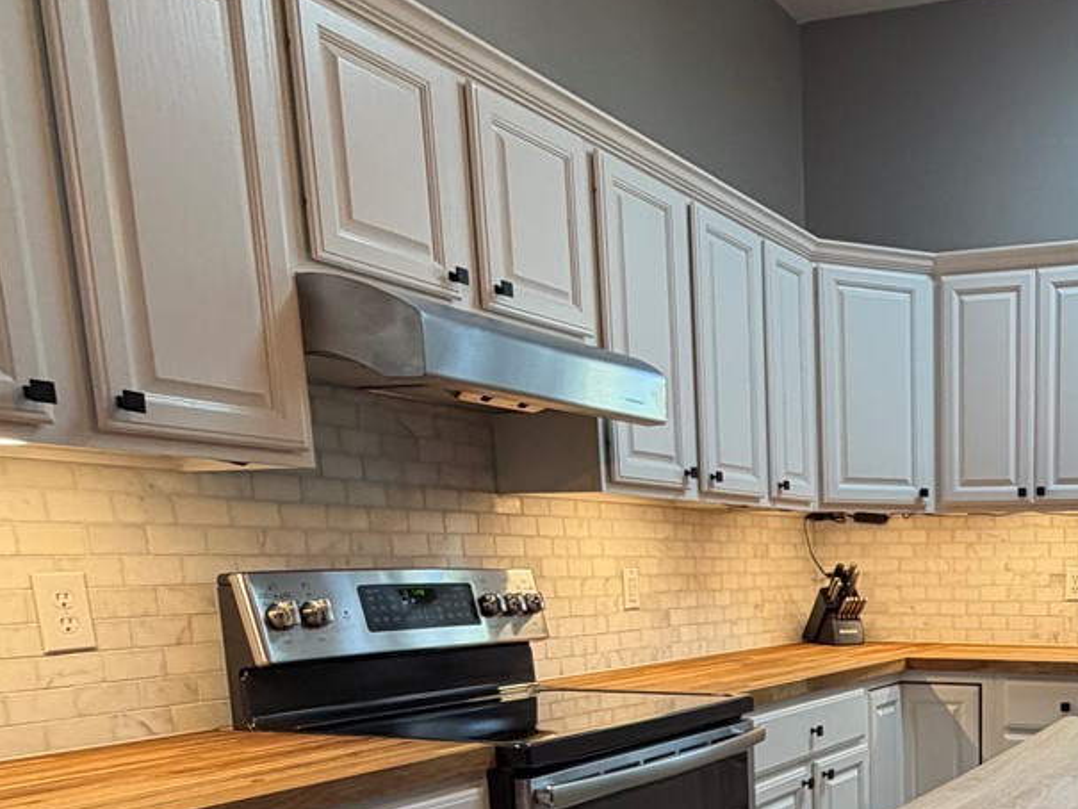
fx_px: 1152
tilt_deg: -10.0
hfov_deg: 45.2
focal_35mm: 37
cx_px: 982
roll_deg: +0.4
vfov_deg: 35.6
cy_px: 775
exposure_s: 1/60
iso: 200
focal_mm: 2.22
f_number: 2.2
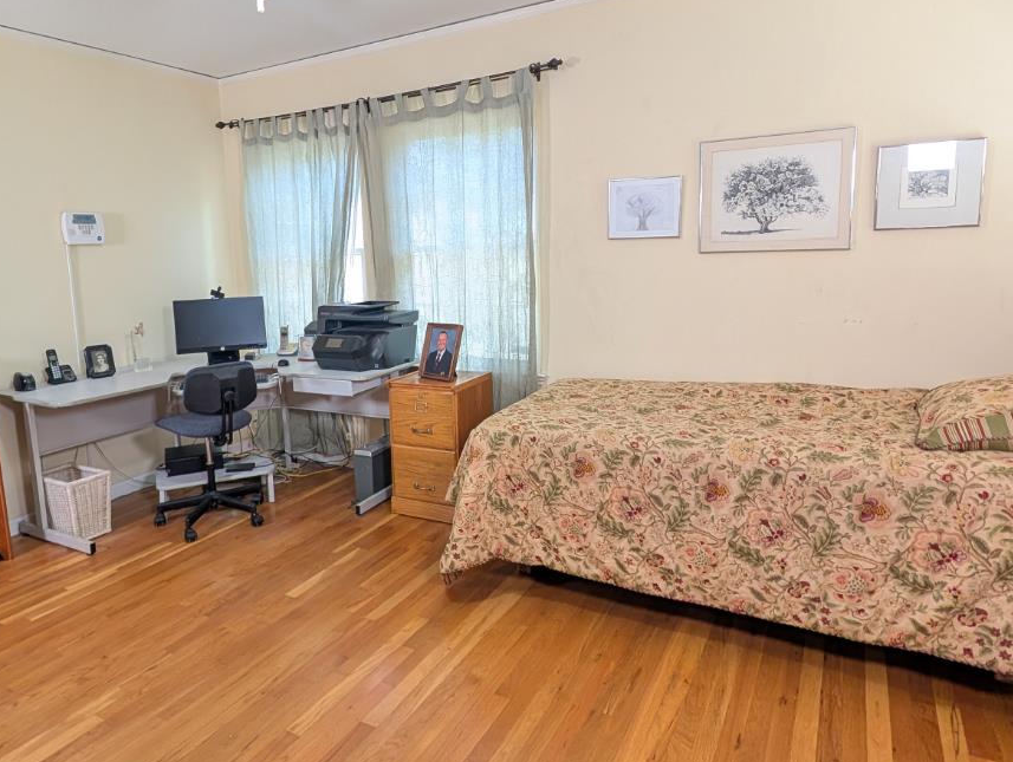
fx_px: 615
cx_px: 443
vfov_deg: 63.4
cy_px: 340
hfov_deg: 78.6
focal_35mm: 21
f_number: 1.7
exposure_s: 1/90.9
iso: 170
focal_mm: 2.02
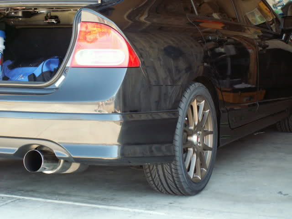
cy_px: 110
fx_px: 633
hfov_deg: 26.0
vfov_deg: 19.6
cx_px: 146
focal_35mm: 75
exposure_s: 1/40
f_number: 3.2
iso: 80
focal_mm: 12.53
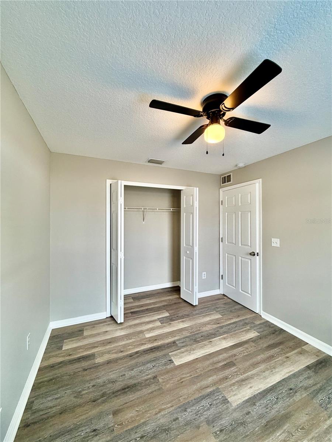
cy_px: 221
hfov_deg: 85.7
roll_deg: -0.4
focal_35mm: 14
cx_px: 166
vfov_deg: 102.1
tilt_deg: -0.2
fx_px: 179
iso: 250
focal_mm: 2.22
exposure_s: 1/120
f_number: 2.2
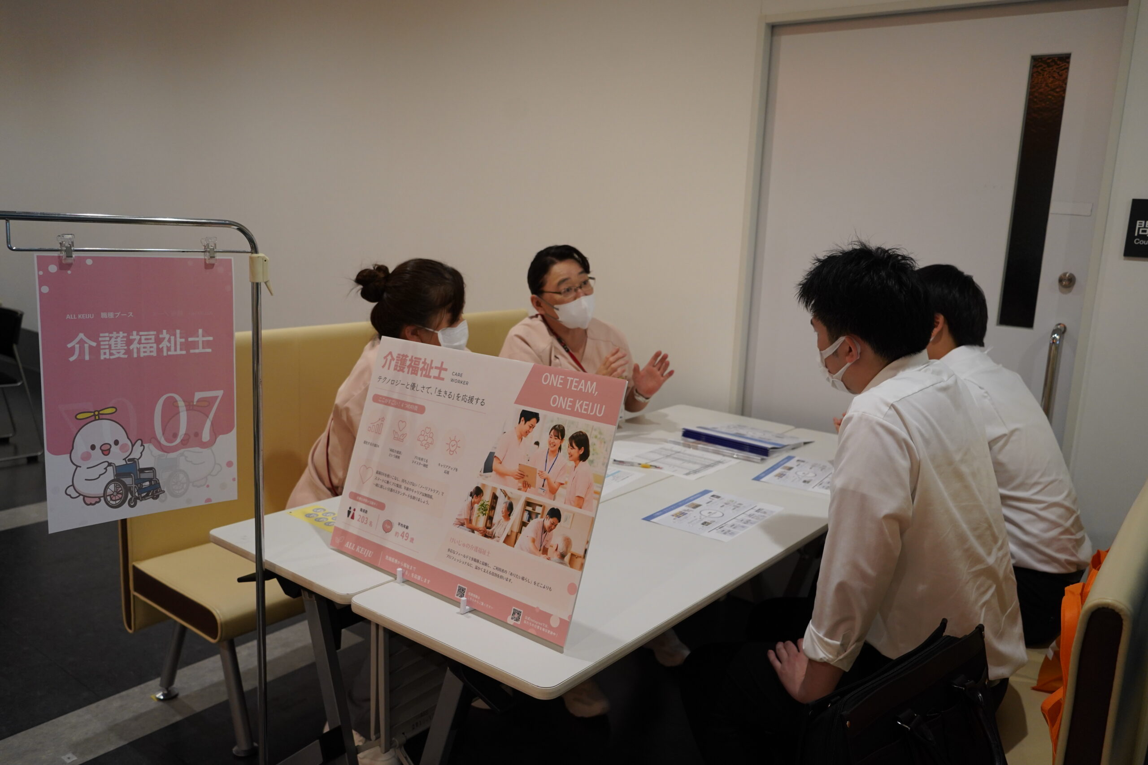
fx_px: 893
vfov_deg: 46.4
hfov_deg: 65.5
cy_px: 382
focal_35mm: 28
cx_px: 574
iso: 1600
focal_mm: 28
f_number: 4
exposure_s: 1/160
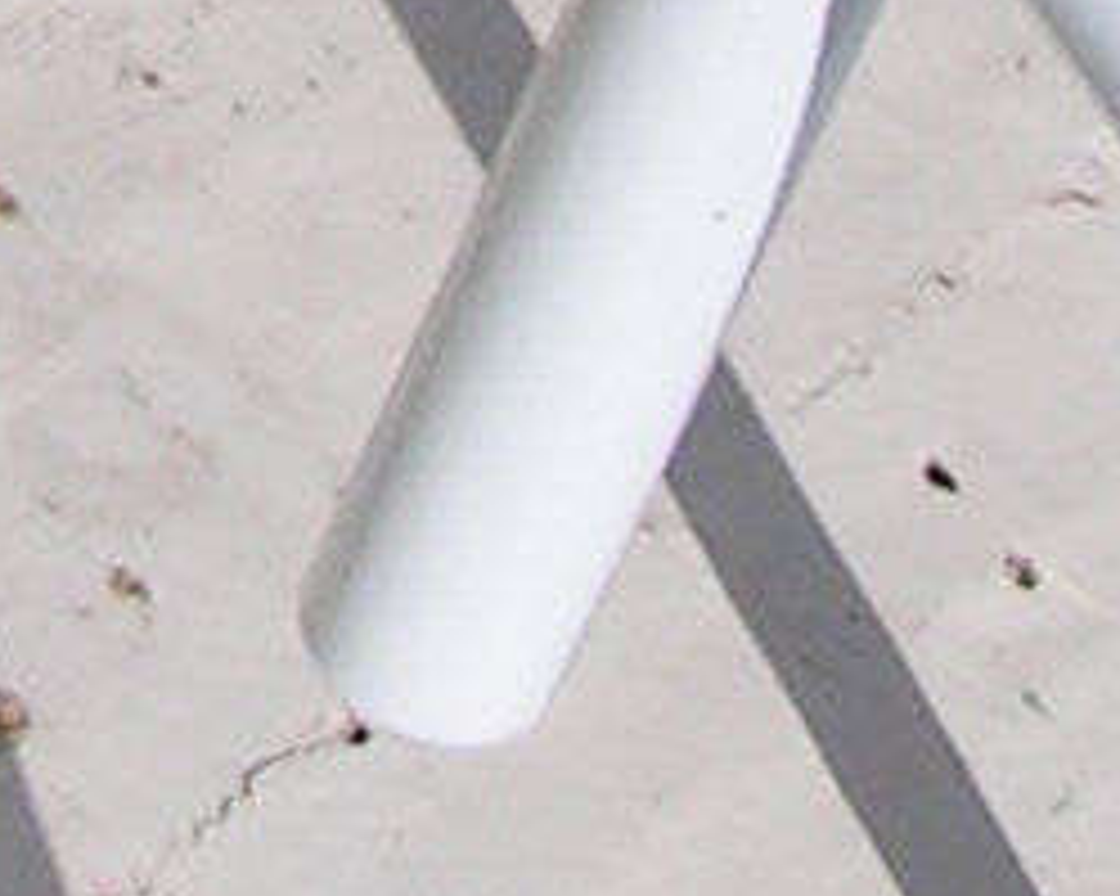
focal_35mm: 305
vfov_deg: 4.8
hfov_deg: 6.3
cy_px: -2112
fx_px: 10106
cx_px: -202
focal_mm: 5.8
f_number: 5.6
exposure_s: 1/800
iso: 50
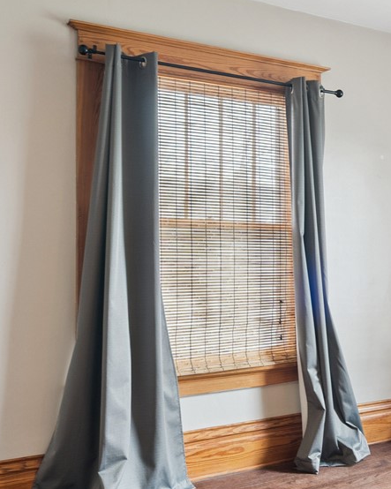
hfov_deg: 30.0
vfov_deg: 40.3
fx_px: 666
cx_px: 410
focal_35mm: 46
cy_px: 251
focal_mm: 16
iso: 400
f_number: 10
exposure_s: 1/5
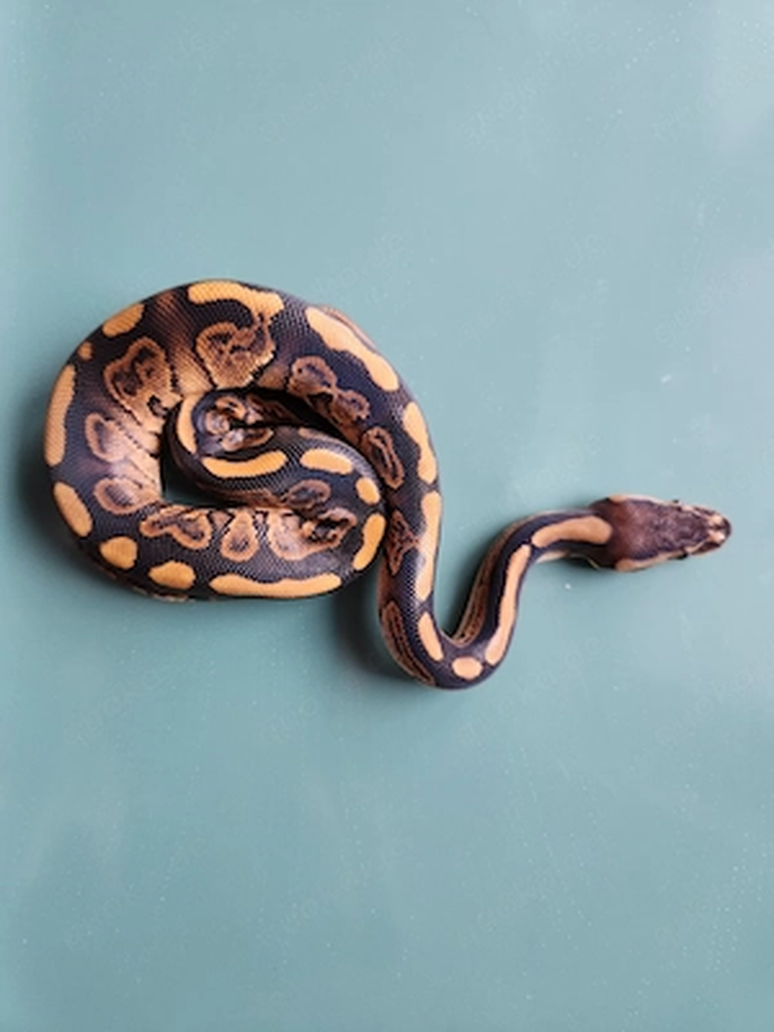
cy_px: 516
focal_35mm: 23
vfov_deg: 73.9
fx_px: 686
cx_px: 387
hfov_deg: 58.9
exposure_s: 1/101
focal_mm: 5.4
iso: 160
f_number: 1.8
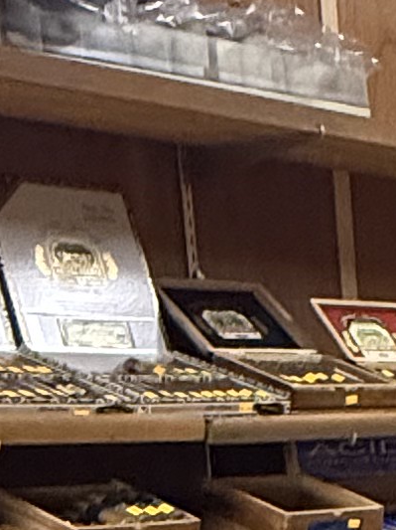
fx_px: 1619
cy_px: 756
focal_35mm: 106
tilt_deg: -11.9
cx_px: 893
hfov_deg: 11.8
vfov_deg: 17.1
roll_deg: +1.0
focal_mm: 2.22
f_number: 2.2
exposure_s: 1/60
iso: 800
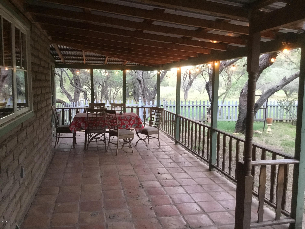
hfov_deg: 58.4
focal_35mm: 31
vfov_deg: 45.4
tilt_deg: -6.6
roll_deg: -0.6
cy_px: 114
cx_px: 152
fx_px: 273
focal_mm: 3.3
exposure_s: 1/30
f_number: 2.4
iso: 200
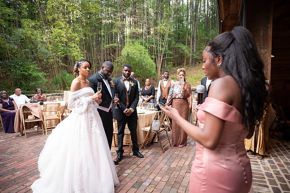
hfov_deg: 73.8
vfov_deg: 53.1
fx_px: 193
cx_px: 145
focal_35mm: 24
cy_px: 96
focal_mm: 24
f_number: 2.8
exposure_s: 1/250
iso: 800
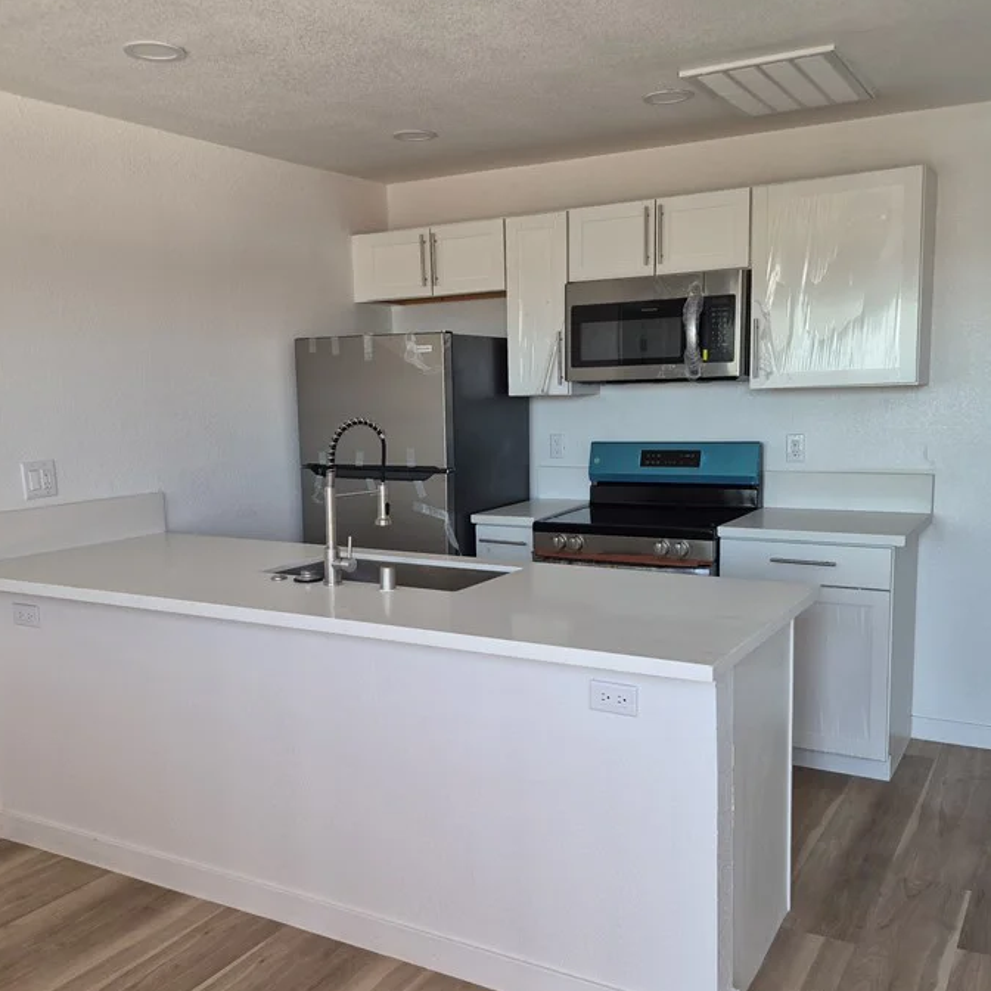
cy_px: 529
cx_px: 500
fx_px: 1004
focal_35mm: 31
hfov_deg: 52.5
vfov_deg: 52.5
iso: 160
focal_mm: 5.4
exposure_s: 1/180
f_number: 1.8
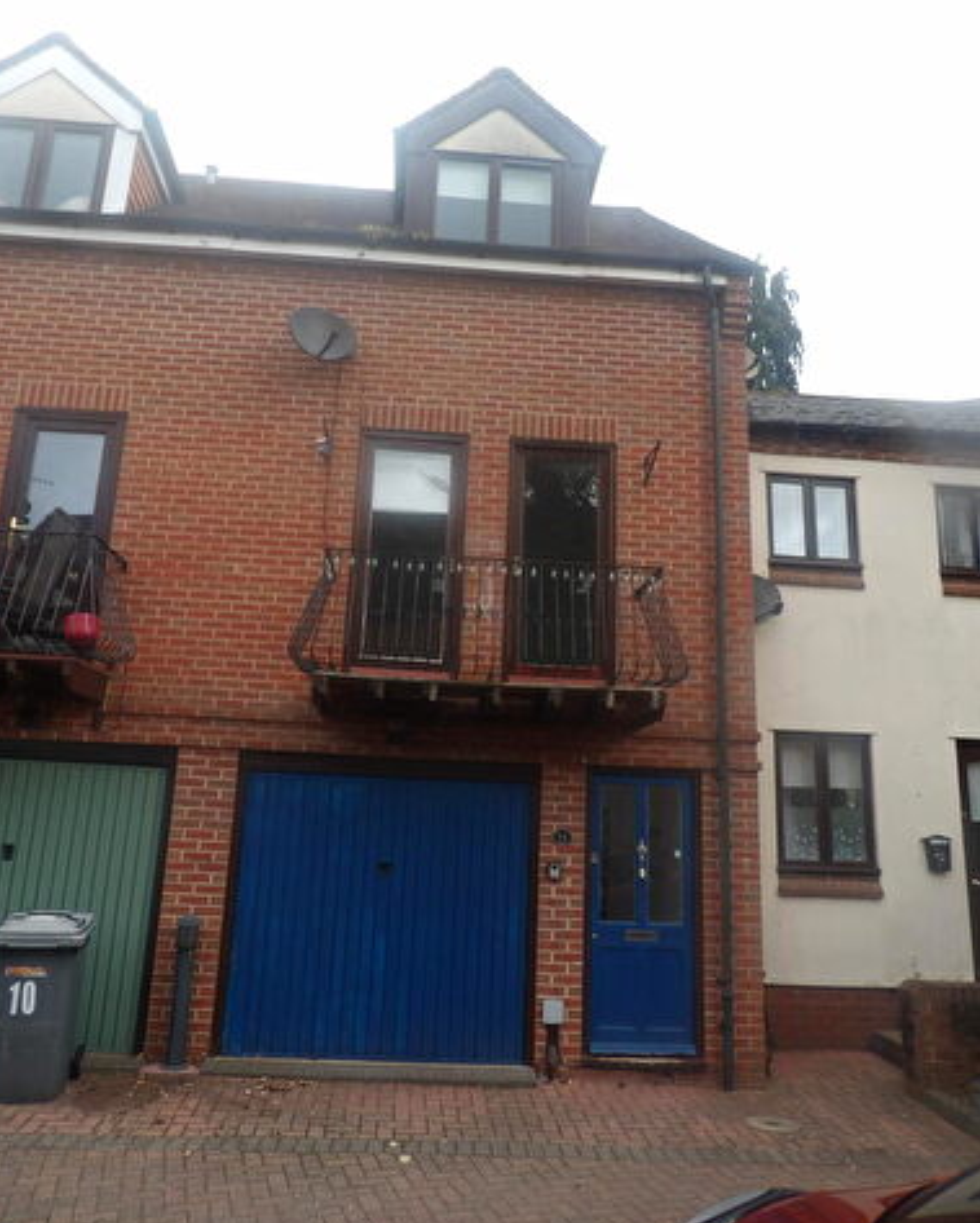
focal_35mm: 26
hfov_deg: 55.0
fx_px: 942
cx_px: 481
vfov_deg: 65.9
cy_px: 573
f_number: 3.2
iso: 100
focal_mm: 4.3
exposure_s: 1/229
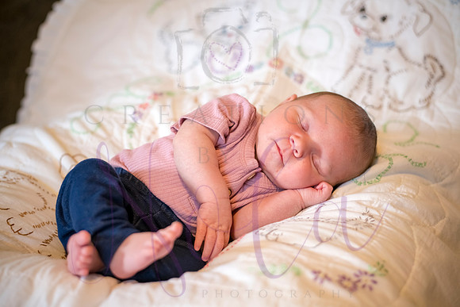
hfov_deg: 39.6
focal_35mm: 50
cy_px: 154
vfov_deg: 27.0
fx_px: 639
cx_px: 230
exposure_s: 1/60
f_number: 2.8
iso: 800
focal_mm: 50
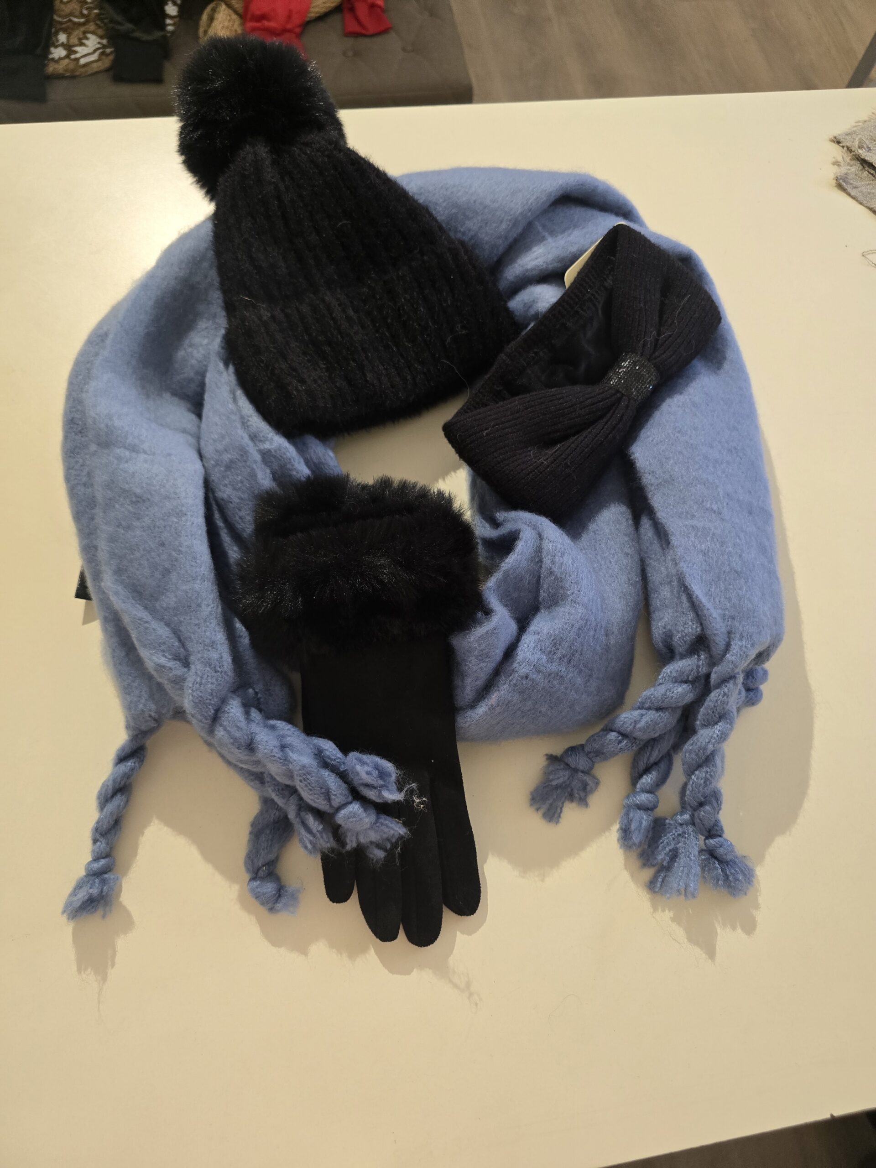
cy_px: 584
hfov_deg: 58.9
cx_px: 438
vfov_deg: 73.9
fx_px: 776
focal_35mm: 23
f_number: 1.7
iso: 400
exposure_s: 1/100
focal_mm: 6.3
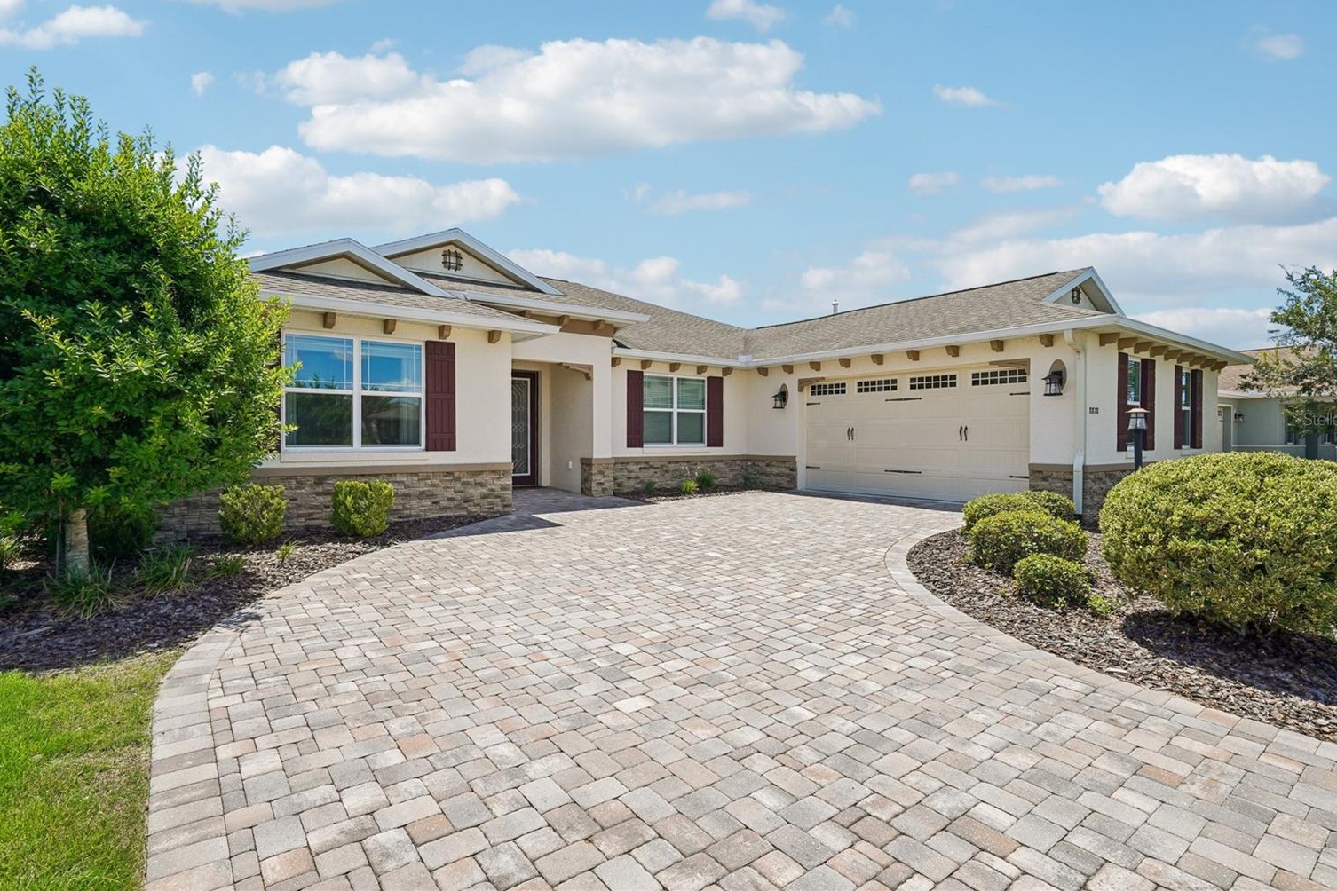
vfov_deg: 70.4
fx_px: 631
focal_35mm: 17
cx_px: 672
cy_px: 419
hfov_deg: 93.3
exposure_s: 1/200
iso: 50
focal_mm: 16
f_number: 8
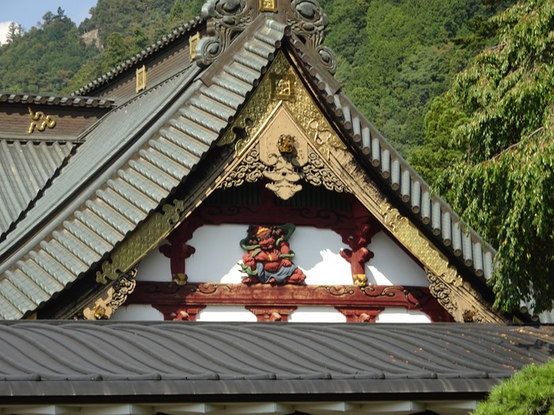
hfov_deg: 16.0
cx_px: 277
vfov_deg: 12.0
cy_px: 208
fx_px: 1969
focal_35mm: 123
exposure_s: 1/250
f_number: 5.6
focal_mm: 20.96
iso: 80
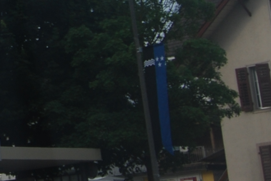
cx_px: -330
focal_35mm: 184
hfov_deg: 10.0
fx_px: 1386
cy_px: -167
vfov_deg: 7.2
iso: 100
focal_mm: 24
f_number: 6.3
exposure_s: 1/160
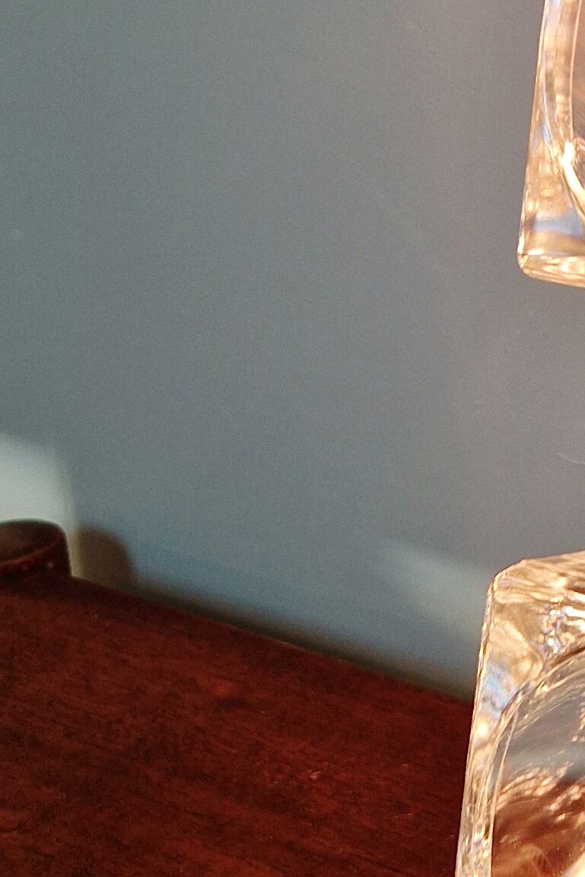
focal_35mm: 83
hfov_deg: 14.7
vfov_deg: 24.0
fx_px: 2022
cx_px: 1007
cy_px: 138
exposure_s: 1/100
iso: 50
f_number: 1.8
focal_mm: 5.4
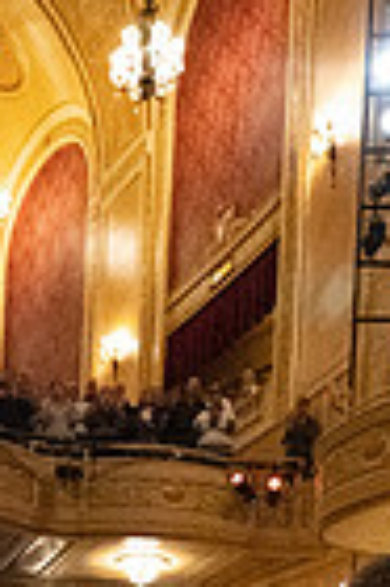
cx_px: 75
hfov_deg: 25.0
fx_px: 863
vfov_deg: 27.9
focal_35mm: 53
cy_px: 839
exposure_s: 1/400
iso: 40637
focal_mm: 16.5
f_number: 4
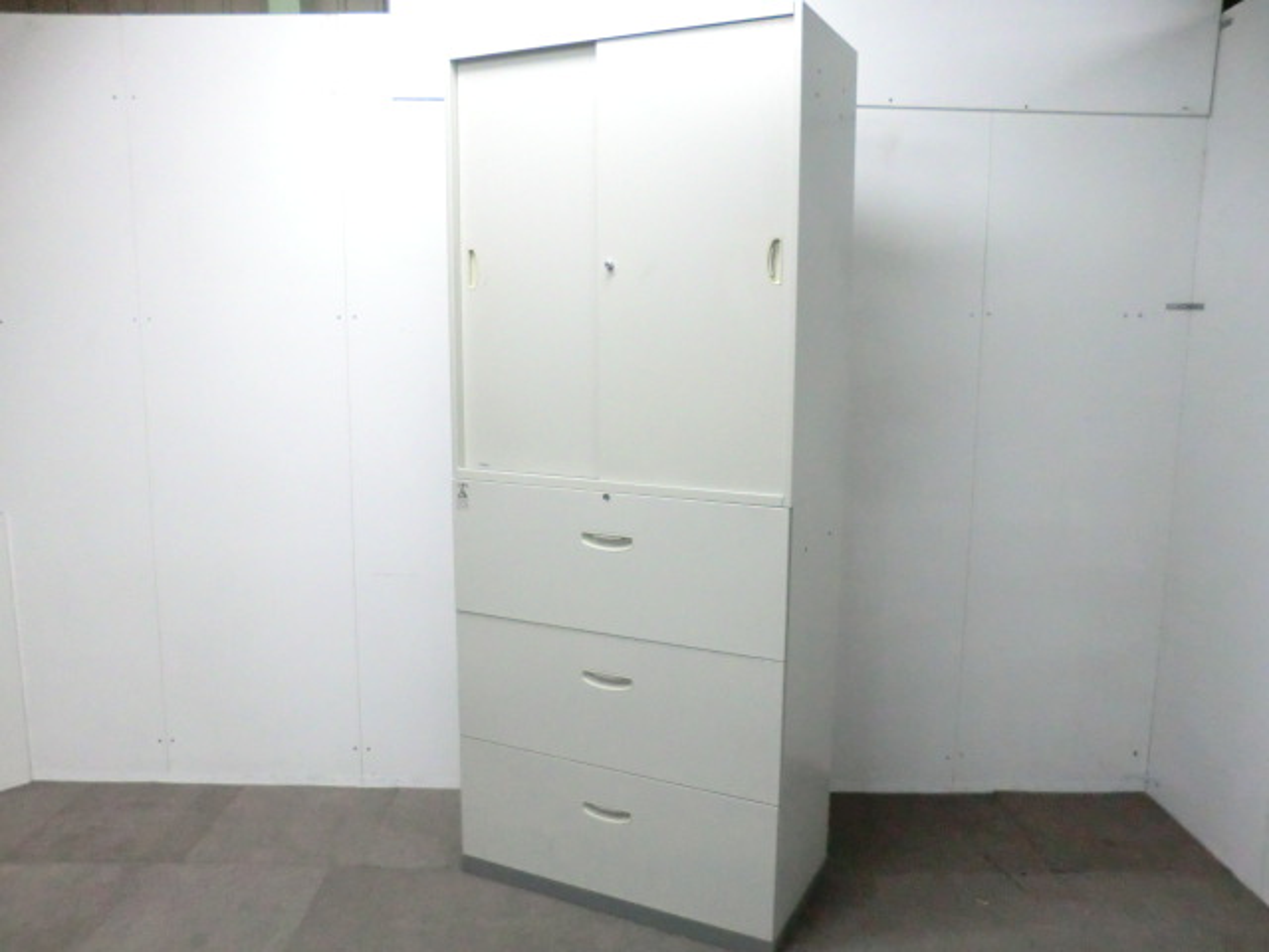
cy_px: 476
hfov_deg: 65.3
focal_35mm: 27
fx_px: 990
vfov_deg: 51.4
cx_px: 634
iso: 640
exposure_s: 1/60
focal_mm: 4.9
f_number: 3.2
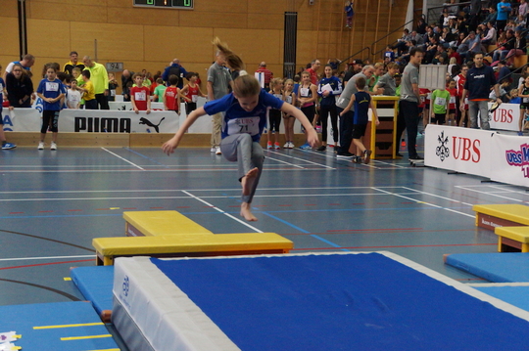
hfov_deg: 27.0
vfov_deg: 18.1
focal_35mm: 75
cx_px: 264
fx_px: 1101
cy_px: 176
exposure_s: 1/400
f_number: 5
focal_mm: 50
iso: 3200
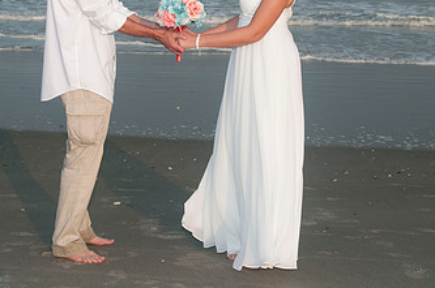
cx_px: 180
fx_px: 977
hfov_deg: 25.1
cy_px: 57
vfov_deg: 16.7
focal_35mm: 81
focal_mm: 31
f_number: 7.1
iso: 100
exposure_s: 1/250
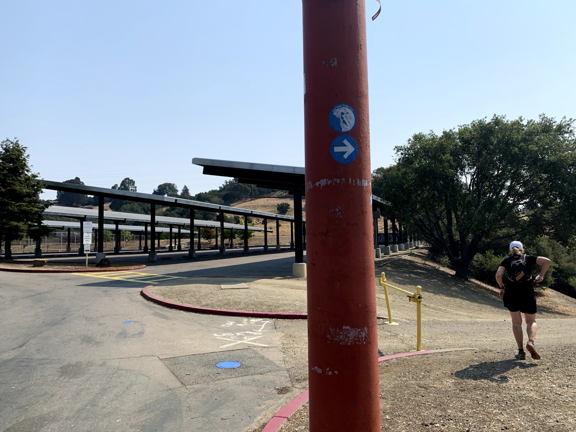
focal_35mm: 26
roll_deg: +0.3
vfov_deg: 53.1
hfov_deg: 67.3
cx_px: 288
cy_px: 216
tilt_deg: +3.4
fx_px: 433
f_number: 1.8
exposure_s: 1/3650
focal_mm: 4.25
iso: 25
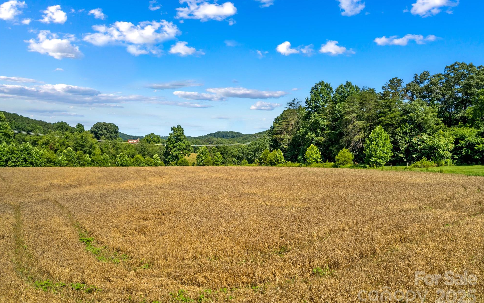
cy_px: 151
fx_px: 303
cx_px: 246
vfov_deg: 53.0
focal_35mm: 23
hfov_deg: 77.1
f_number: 2.8
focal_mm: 8.38
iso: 100
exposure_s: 1/1000
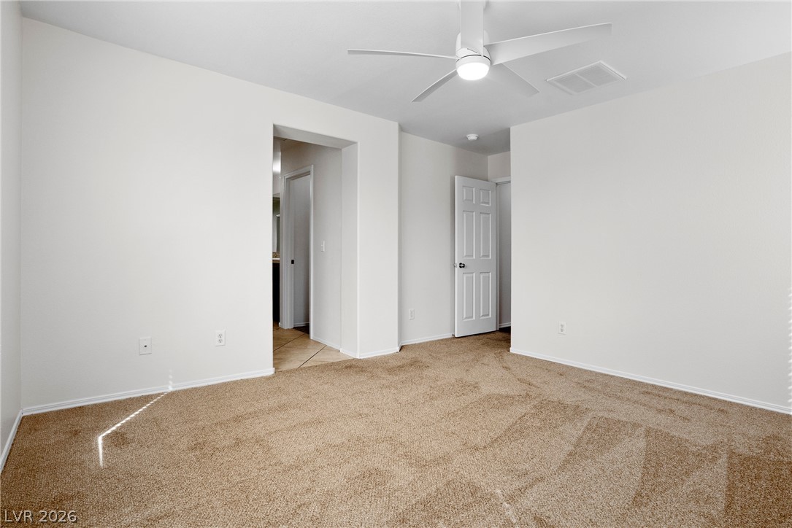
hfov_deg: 93.3
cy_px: 264
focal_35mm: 17
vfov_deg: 70.5
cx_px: 396
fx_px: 374
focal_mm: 17
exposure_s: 1/30
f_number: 9
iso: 800
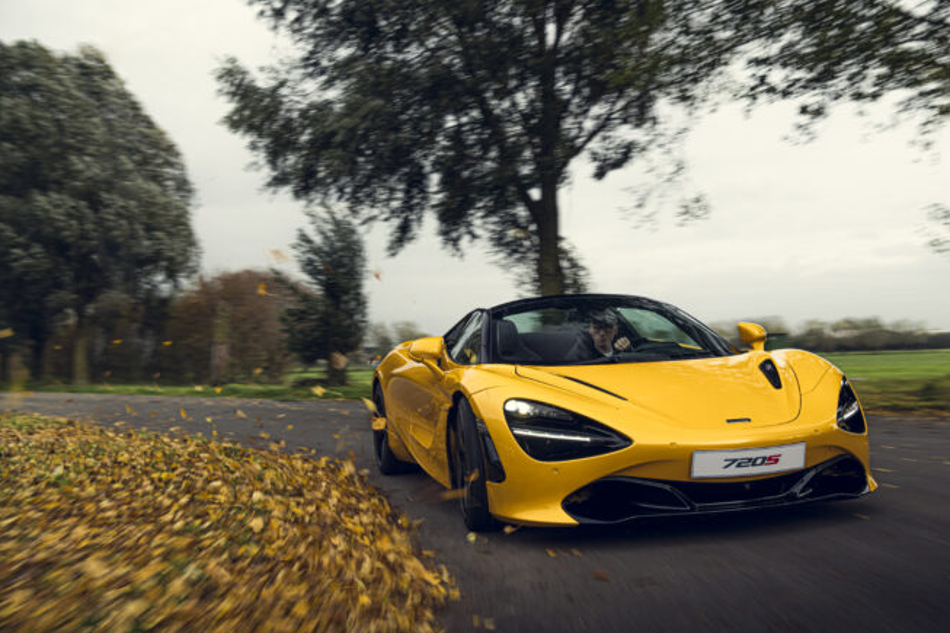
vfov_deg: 33.4
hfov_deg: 48.4
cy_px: 314
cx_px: 532
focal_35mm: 40
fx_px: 1055
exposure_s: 1/60
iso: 64
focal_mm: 34
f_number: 5
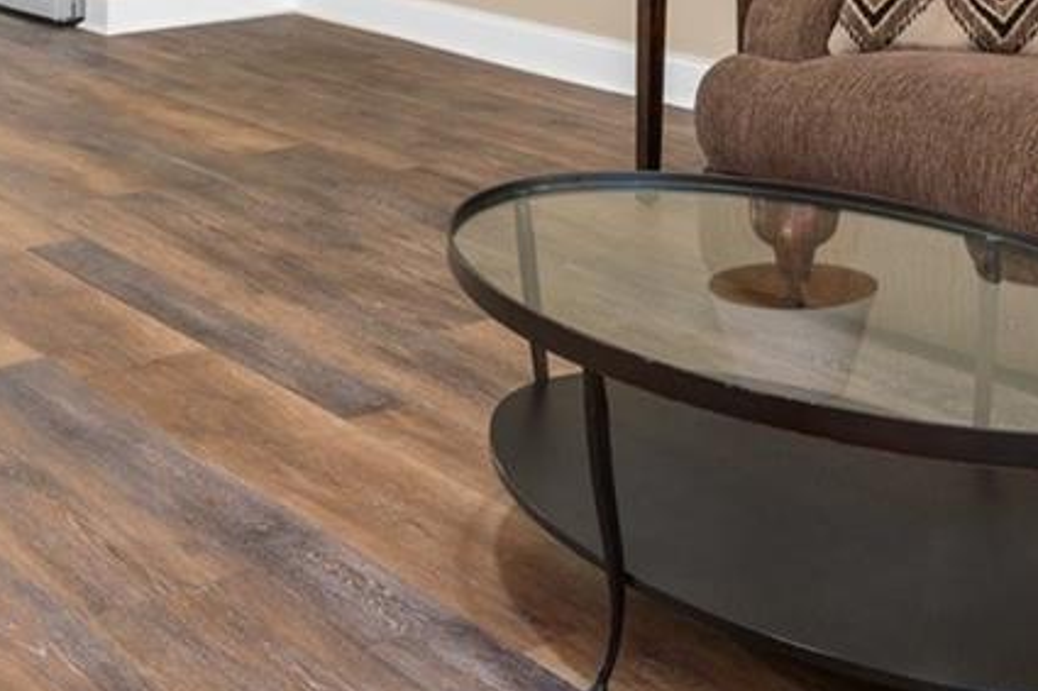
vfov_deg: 19.2
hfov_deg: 31.4
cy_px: -264
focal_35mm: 64
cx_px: 518
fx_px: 1845
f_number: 8
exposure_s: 1.6
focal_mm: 17
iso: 320
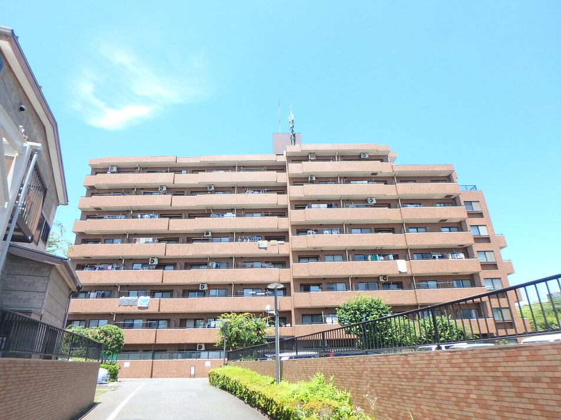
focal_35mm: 21
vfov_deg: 63.4
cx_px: 280
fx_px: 340
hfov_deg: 79.0
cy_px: 210
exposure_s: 1/320
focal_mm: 3.7
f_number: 3.5
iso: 125
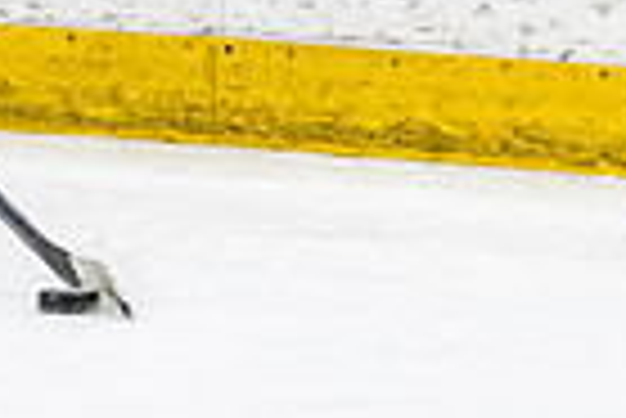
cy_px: -355
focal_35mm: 661
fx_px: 11506
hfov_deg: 3.1
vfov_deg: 2.1
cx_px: -594
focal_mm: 102
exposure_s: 1/640
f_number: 2.8
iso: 1800
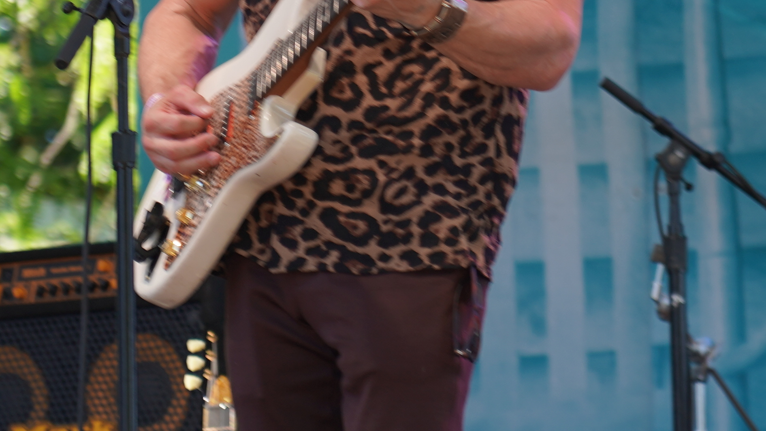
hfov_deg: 6.2
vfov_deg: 3.5
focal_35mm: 349
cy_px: 24
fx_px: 7089
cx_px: 659
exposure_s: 1/160
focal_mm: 105
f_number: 4
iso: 160
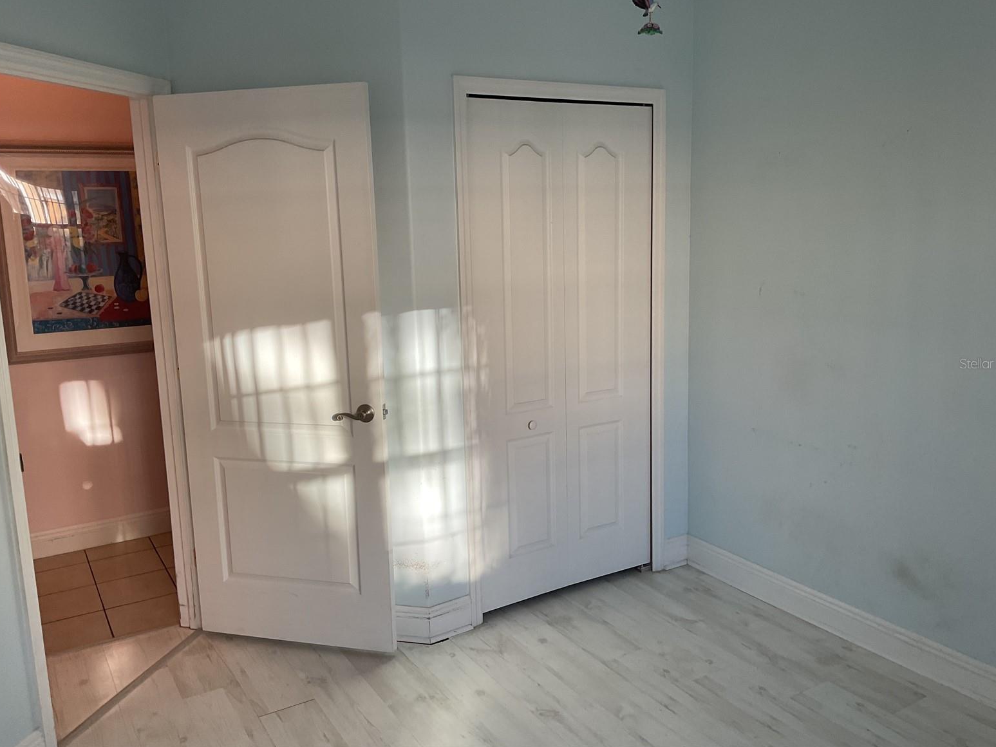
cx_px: 505
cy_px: 363
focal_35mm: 30
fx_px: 863
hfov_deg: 60.0
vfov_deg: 46.8
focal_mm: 3
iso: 40
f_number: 1.8
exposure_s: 1/120
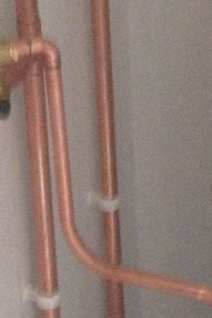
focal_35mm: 144
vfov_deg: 14.2
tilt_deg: -23.4
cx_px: 195
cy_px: 90
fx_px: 1270
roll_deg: +0.8
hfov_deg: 9.5
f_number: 2.4
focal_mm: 4.12
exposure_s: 1/17
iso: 400
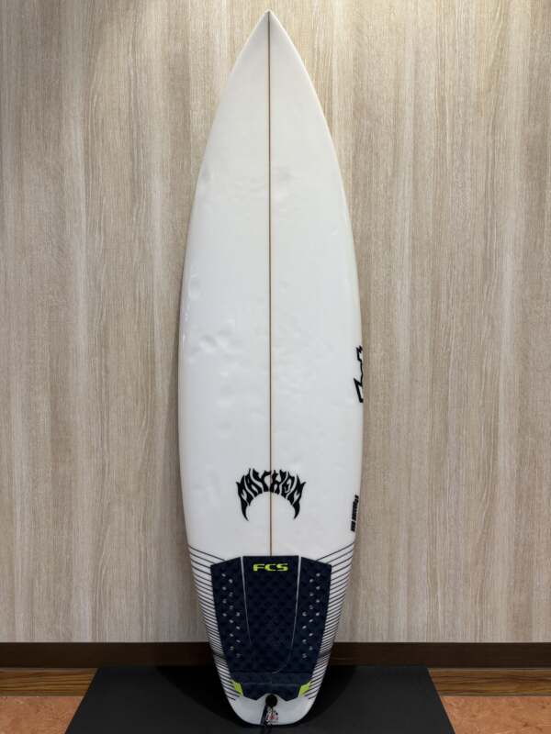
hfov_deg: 53.1
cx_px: 276
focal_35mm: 26
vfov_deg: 67.3
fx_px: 552
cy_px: 367
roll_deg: -0.1
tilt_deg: -4.6
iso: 64
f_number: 1.6
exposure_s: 1/100
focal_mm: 5.96
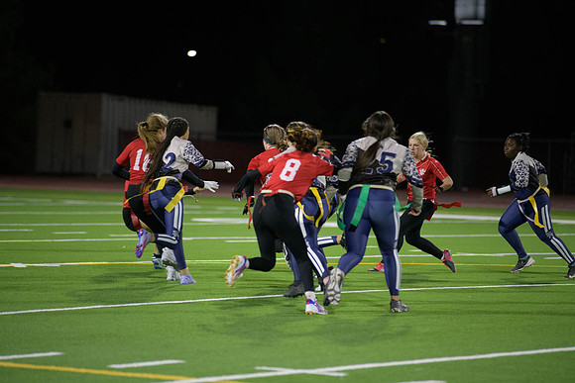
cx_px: 288
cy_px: 192
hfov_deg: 10.3
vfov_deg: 6.9
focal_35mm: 200
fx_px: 3195
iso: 3200
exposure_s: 1/640
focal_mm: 200
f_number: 2.8
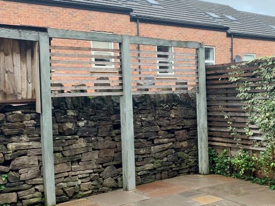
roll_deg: +1.1
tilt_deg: -5.2
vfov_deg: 30.1
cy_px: 134
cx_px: 182
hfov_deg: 39.2
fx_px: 381
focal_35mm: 48
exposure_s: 1/229
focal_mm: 4.25
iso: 25
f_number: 1.8
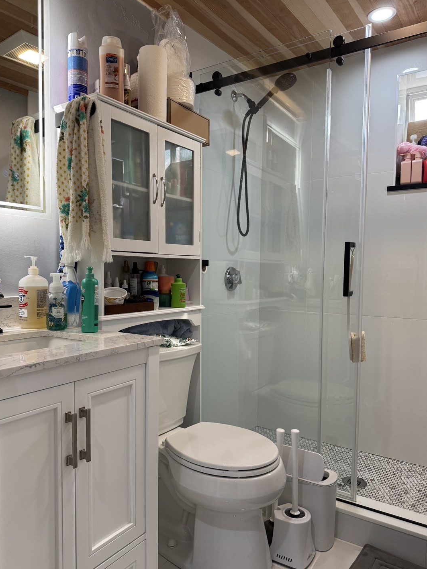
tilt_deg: -4.2
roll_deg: -0.9
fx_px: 428
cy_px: 293
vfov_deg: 67.3
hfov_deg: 53.0
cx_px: 201
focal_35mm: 26
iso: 100
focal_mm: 6.76
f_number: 1.78
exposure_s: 1/120
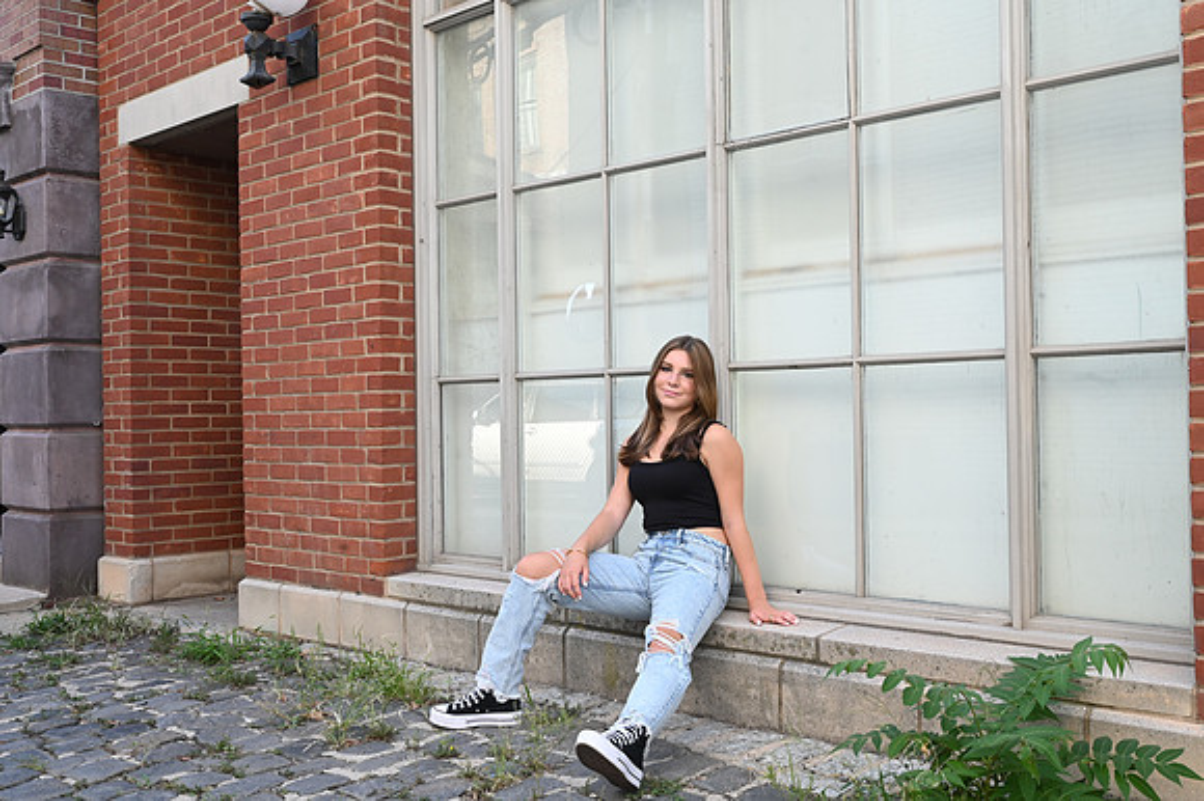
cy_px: 400
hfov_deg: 51.9
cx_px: 602
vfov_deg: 35.9
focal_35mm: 37
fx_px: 1237
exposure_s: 1/80
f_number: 10
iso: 500
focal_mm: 37
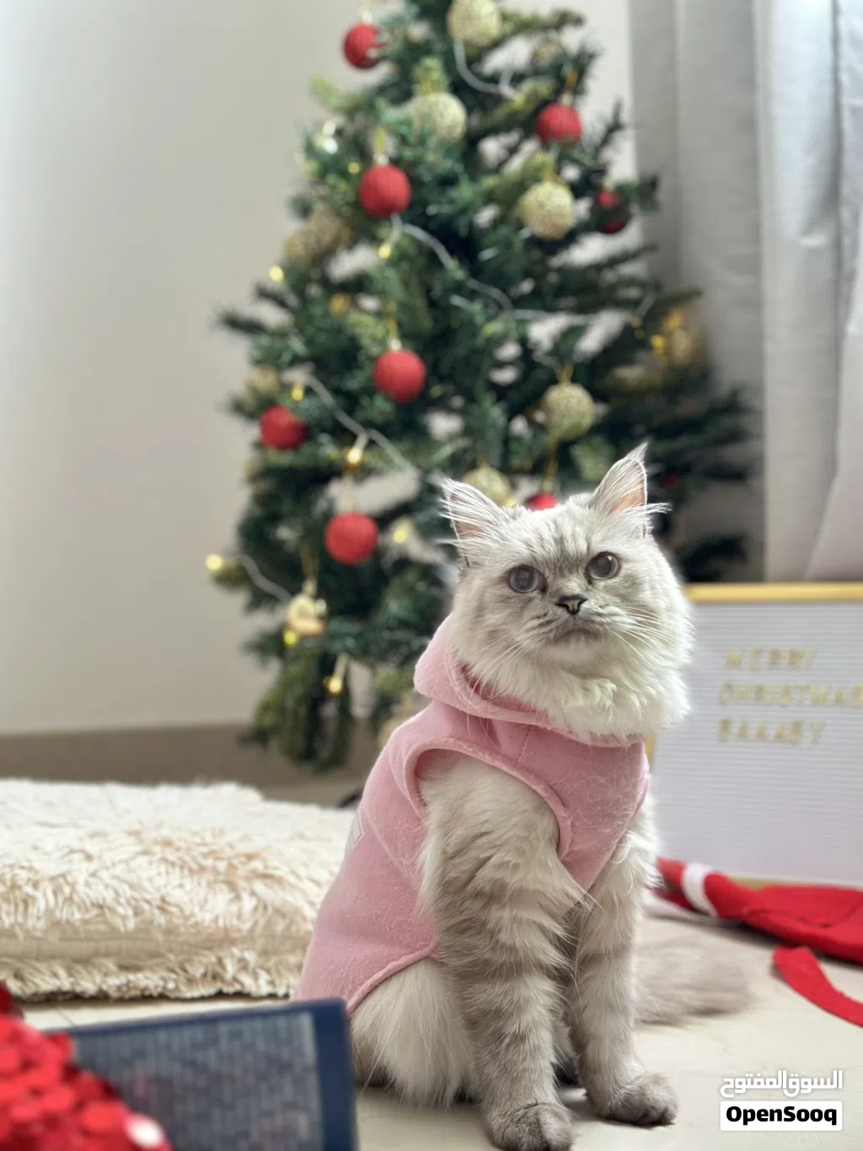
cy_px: 576
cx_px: 432
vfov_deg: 39.7
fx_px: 1595
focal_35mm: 48
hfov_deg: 30.3
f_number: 1.78
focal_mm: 6.86
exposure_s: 1/40
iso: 400
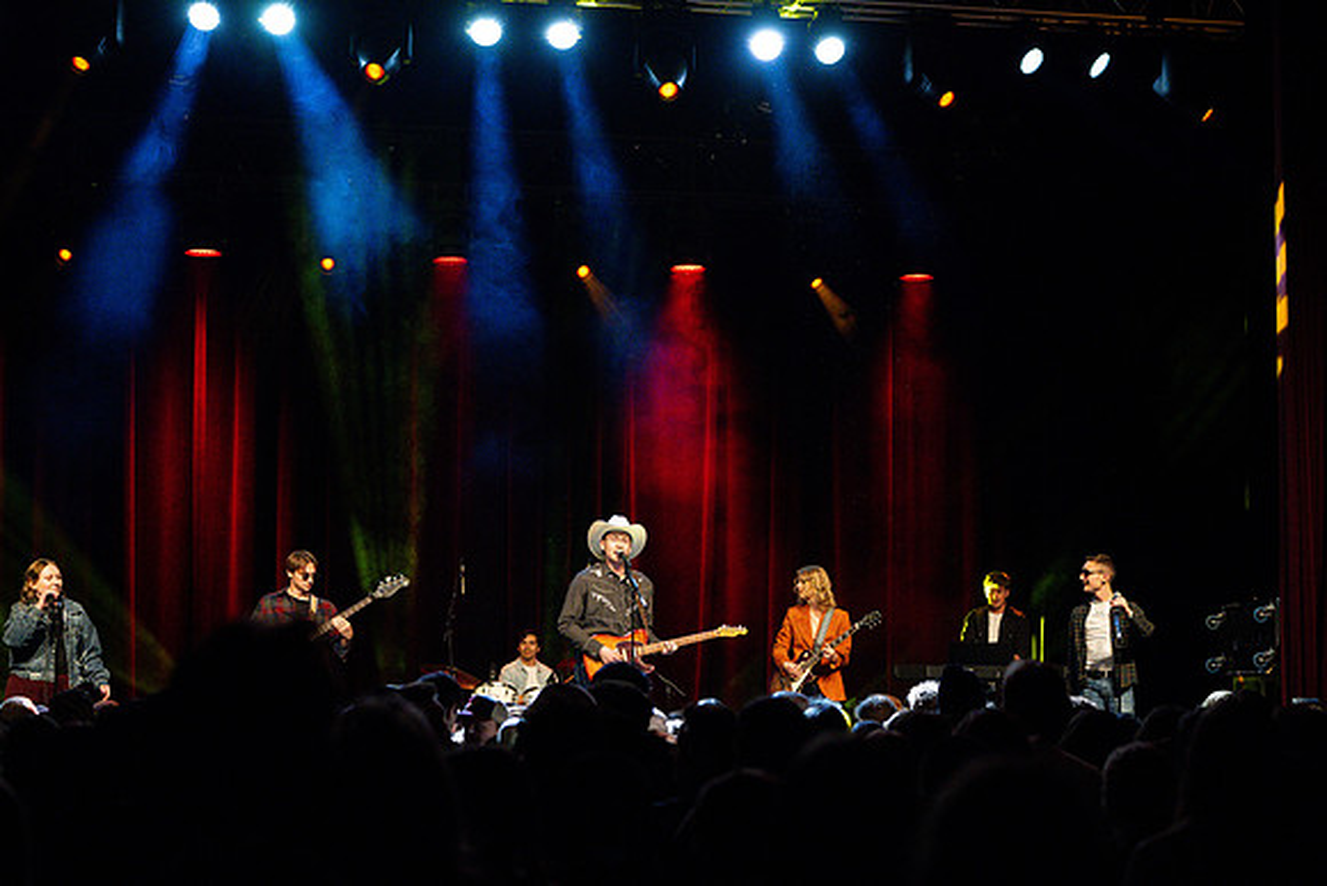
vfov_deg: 19.5
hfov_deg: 28.8
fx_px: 2581
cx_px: 664
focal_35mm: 70
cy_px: 443
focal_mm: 70
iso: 6400
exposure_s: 1/500
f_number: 2.8
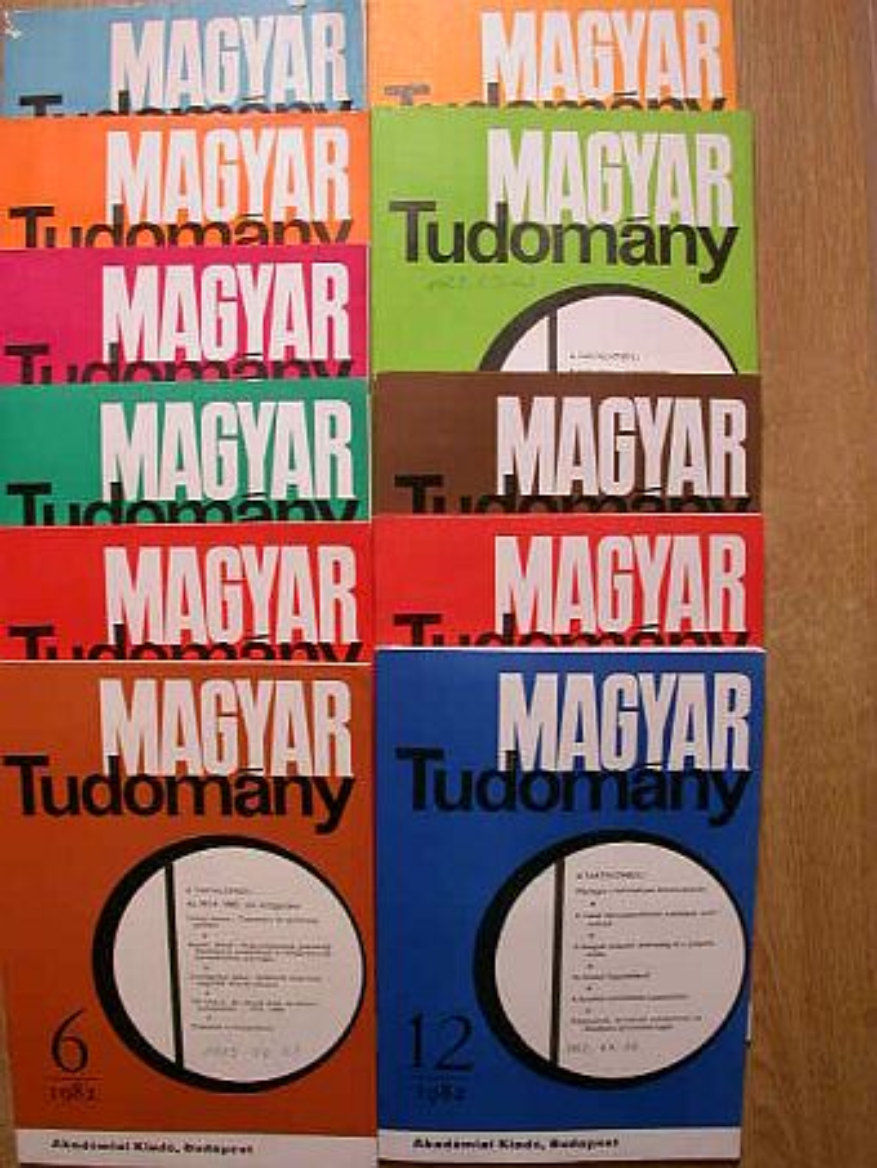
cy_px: 584
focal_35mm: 38
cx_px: 438
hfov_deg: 37.7
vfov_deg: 49.0
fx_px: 1283
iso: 100
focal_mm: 7.85
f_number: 3.7
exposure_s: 1/104
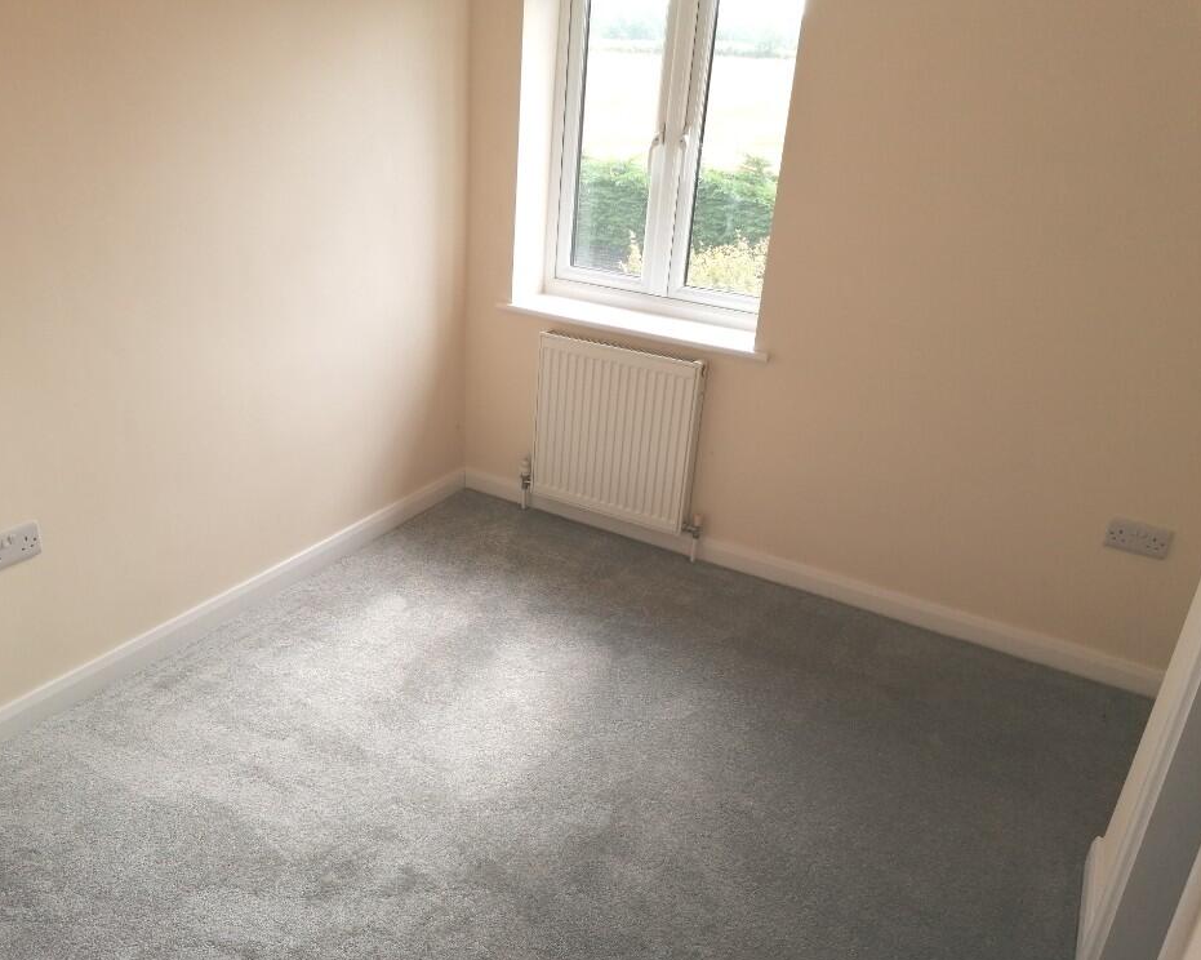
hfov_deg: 60.4
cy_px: 493
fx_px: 1030
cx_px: 548
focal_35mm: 29
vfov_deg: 49.9
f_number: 1.8
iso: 50
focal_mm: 4.75
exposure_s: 1/192
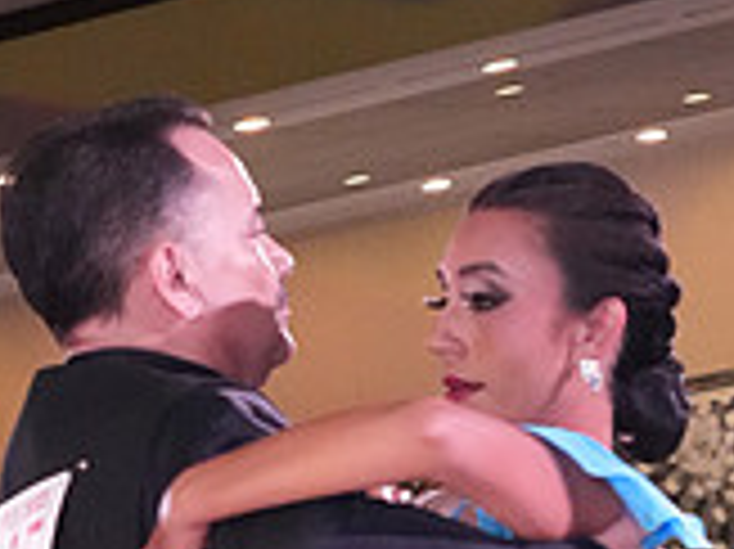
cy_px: 950
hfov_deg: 8.0
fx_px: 5212
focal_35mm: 246
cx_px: 502
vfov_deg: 5.9
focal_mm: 48
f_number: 7.1
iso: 8000
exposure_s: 1/320
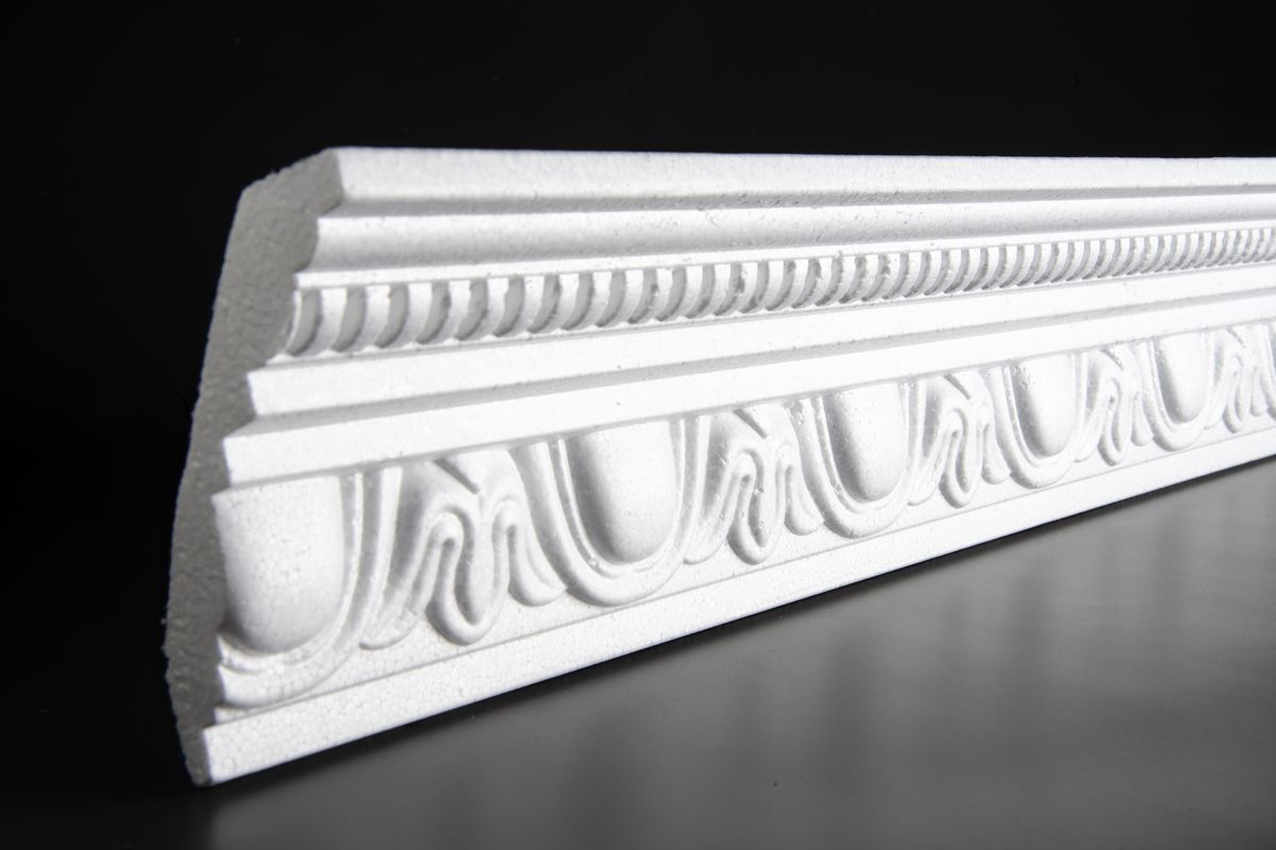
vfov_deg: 24.6
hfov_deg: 36.2
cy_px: 425
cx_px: 638
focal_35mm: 55
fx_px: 1949
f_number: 22
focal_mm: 55
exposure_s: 1/30
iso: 100
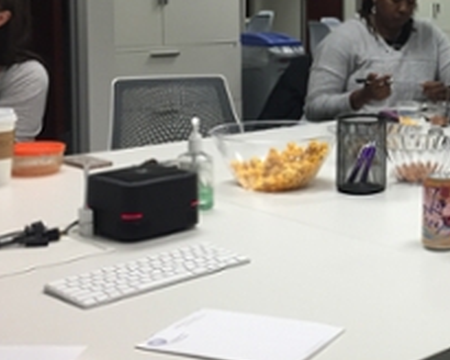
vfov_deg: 21.9
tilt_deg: -4.2
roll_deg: -1.0
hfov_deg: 26.1
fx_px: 919
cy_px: 67
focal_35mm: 69
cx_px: 446
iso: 32
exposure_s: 1/30
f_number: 2.2
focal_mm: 4.15
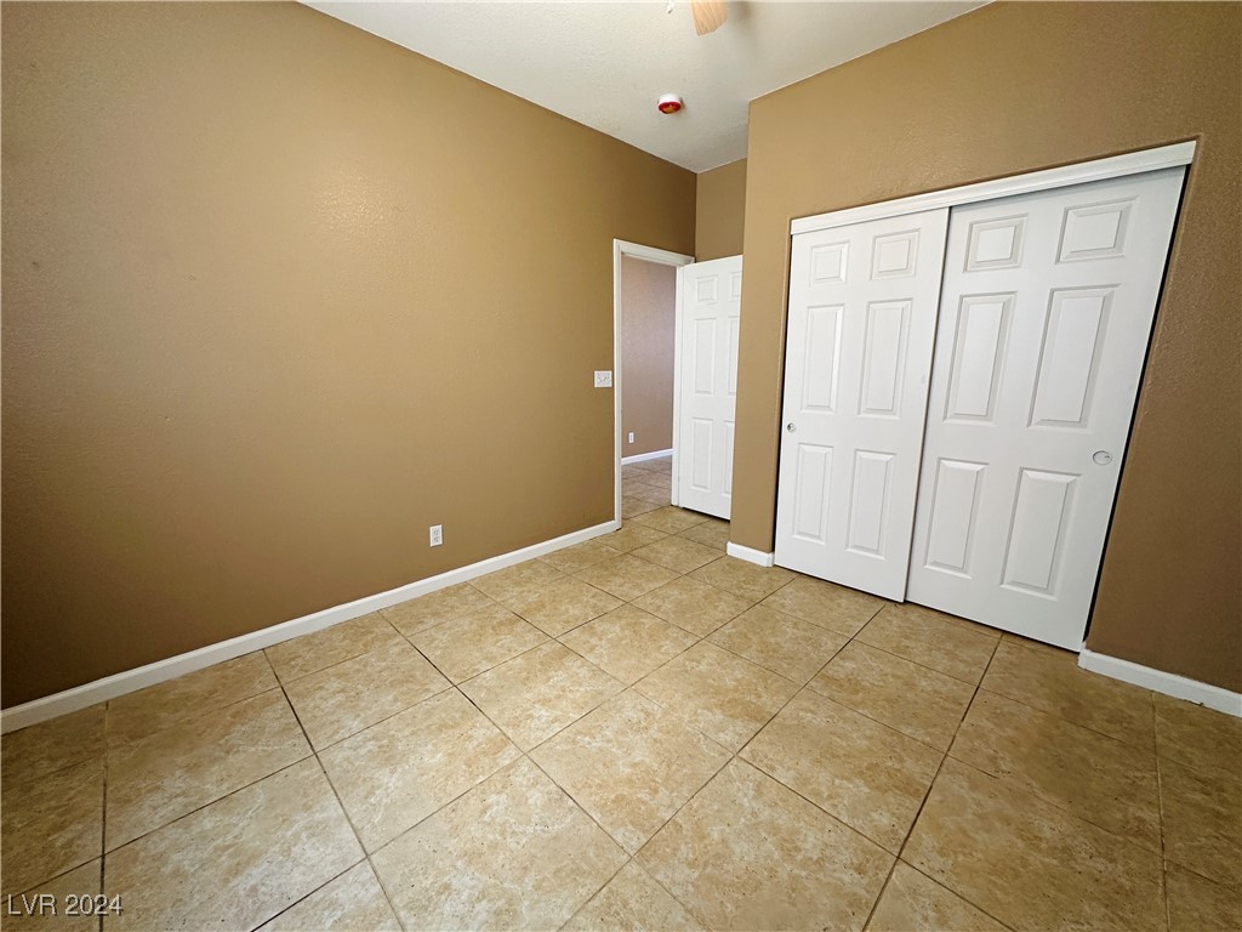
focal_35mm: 14
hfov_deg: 102.1
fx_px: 502
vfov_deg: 85.7
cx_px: 621
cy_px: 466
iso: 200
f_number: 2.2
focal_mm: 2.22
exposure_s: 1/120
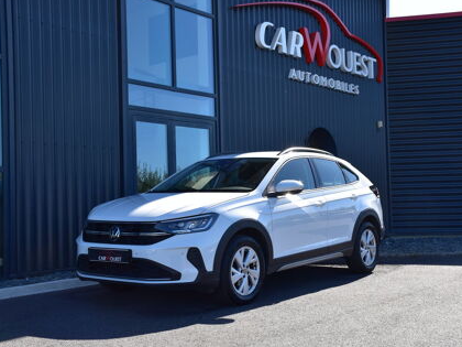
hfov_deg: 42.4
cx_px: 246
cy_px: 172
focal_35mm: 45
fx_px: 595
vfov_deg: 32.5
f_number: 10
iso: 400
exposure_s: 1/250
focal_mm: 27
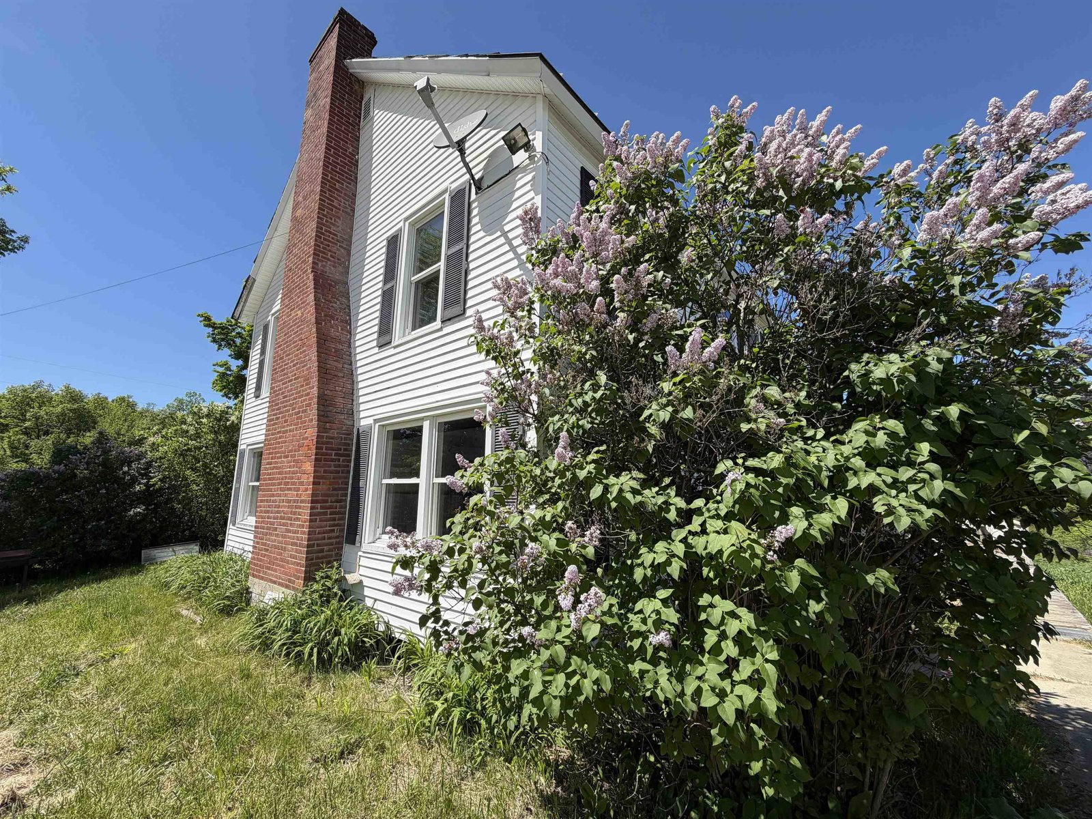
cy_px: 410
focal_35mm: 14
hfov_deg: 102.1
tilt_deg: +10.1
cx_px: 546
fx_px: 442
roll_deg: +0.1
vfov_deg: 85.7
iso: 25
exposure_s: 1/770
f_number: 2.2
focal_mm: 2.22
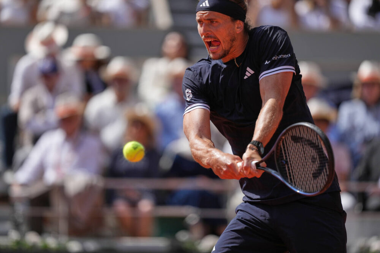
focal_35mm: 300
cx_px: 190
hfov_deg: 6.9
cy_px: 126
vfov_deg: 4.6
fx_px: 3165
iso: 320
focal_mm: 300
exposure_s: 1/5000
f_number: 2.8
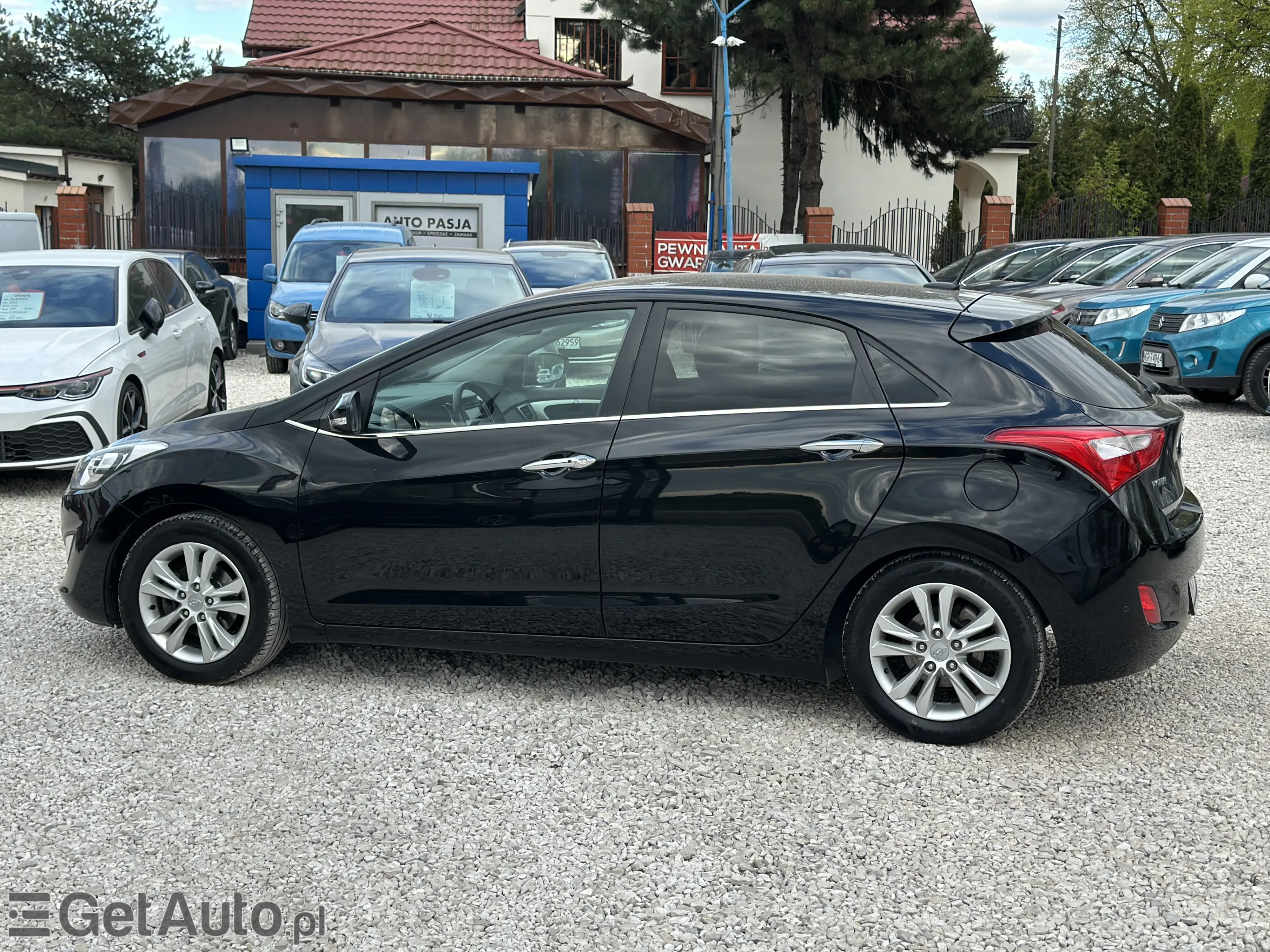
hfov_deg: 39.7
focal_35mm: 48
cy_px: 476
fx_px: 1761
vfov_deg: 30.3
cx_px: 635
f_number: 1.78
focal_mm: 6.86
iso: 80
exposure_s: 1/953
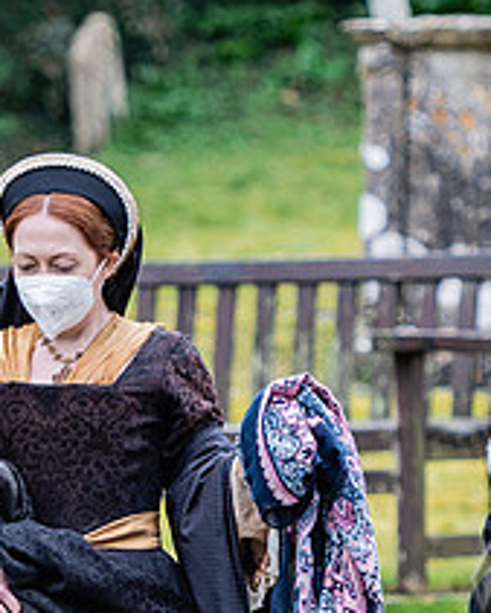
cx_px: 117
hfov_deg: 2.9
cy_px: 388
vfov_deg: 3.7
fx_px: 9548
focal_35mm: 526
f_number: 2.8
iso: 400
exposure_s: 1/1600
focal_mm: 135
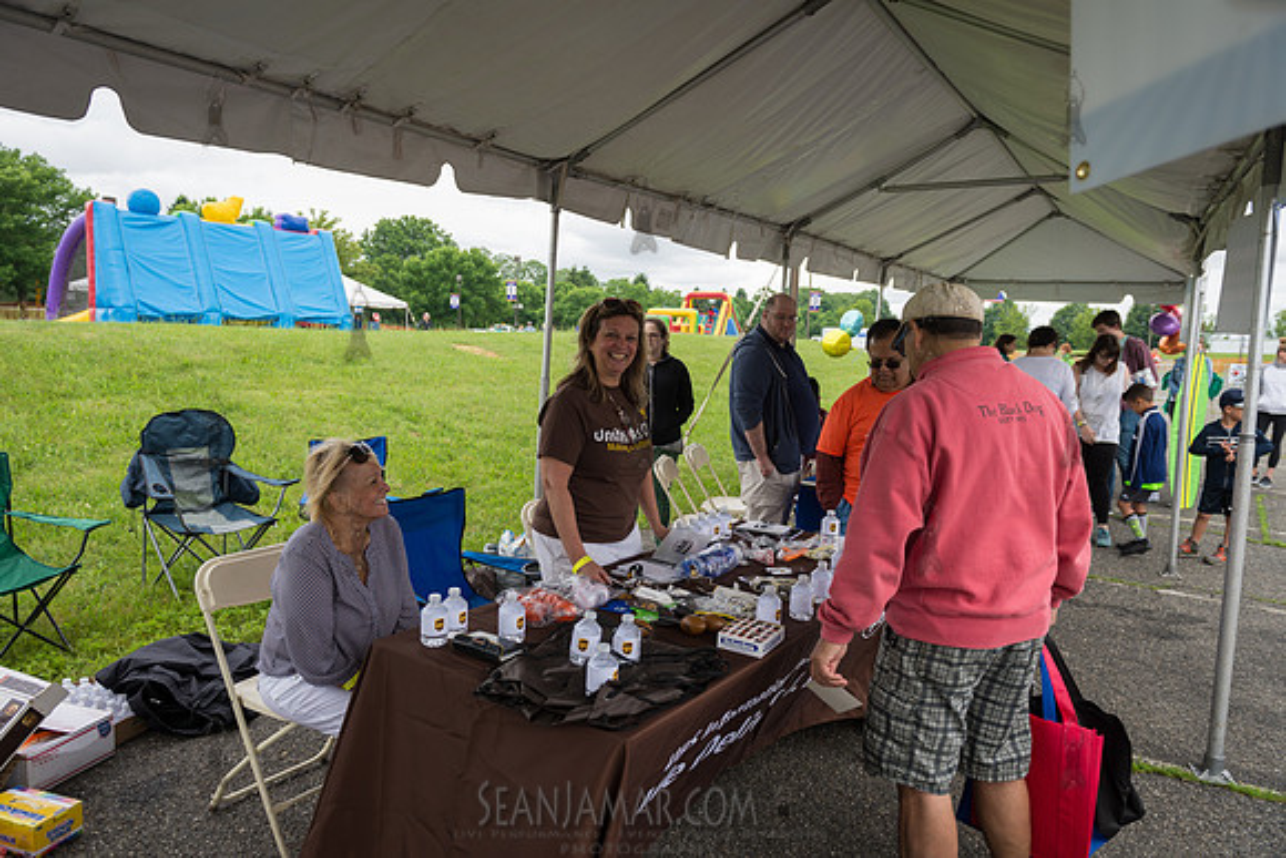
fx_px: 857
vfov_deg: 53.2
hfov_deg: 73.7
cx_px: 643
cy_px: 429
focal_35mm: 24
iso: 200
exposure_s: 1/400
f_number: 4.5
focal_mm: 24
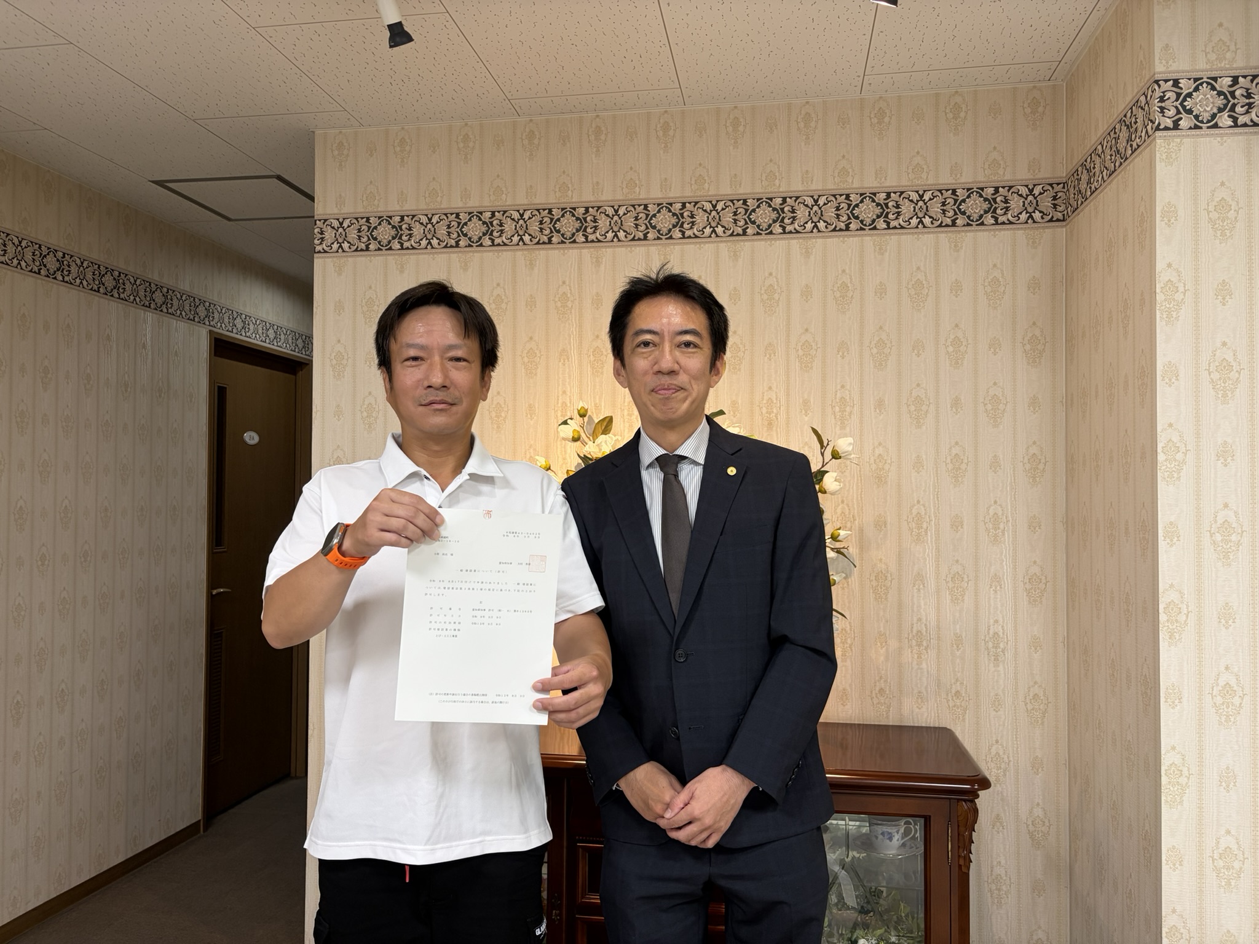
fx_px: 946
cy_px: 472
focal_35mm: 26
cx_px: 630
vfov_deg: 53.1
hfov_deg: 67.3
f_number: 1.6
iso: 100
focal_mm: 5.96
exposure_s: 1/120
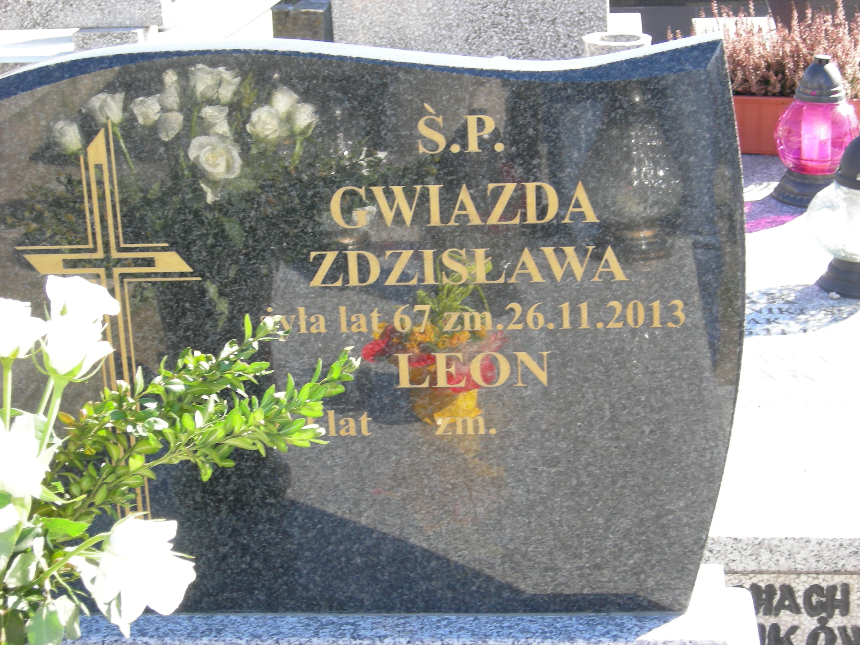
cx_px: 430
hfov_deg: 26.3
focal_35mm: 74
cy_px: 322
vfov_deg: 19.9
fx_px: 1838
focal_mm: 15.5
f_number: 4.2
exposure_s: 1/80.7
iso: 64
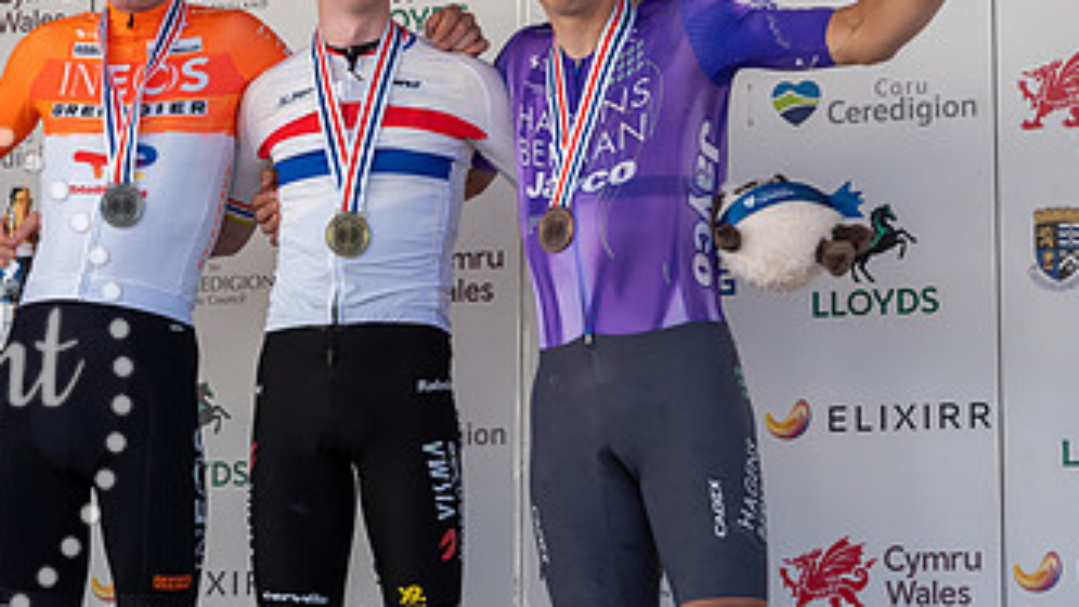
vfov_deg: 9.5
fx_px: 3663
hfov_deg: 16.7
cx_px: 332
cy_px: 206
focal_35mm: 128
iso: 125
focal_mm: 70
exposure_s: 1/250
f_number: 7.1
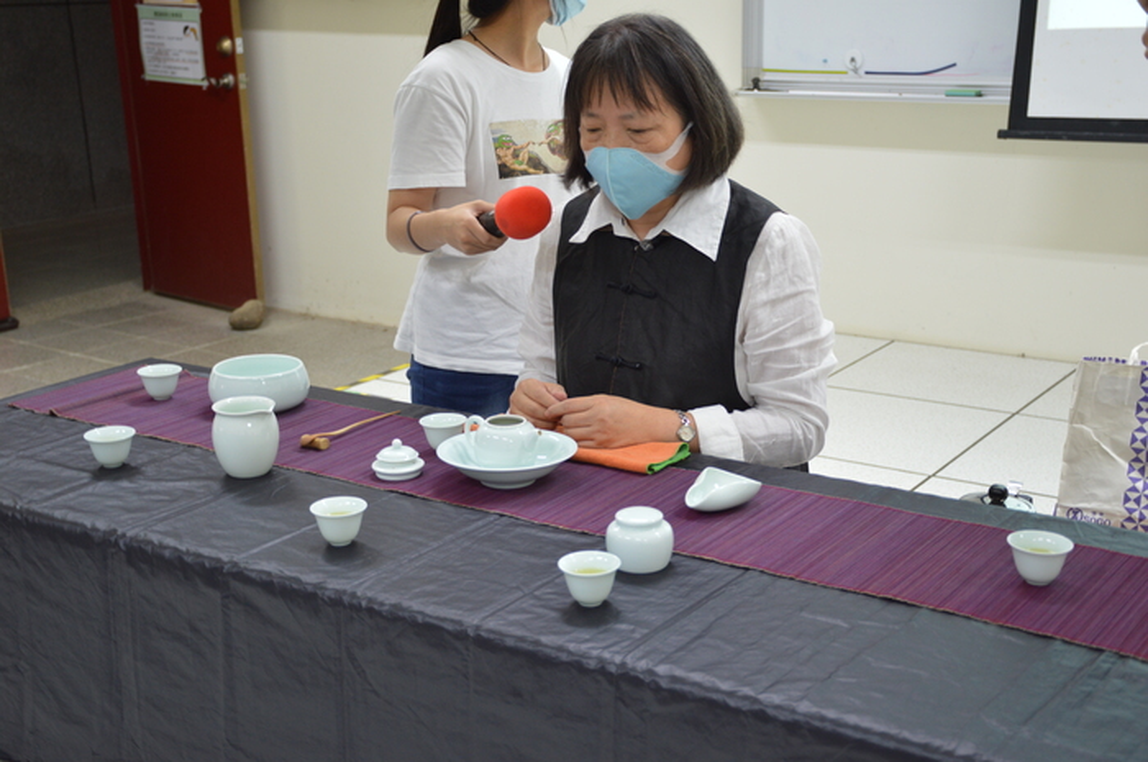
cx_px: 574
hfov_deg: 41.2
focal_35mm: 48
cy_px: 381
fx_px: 1529
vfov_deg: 28.0
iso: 400
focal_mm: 32
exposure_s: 1/20
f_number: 4
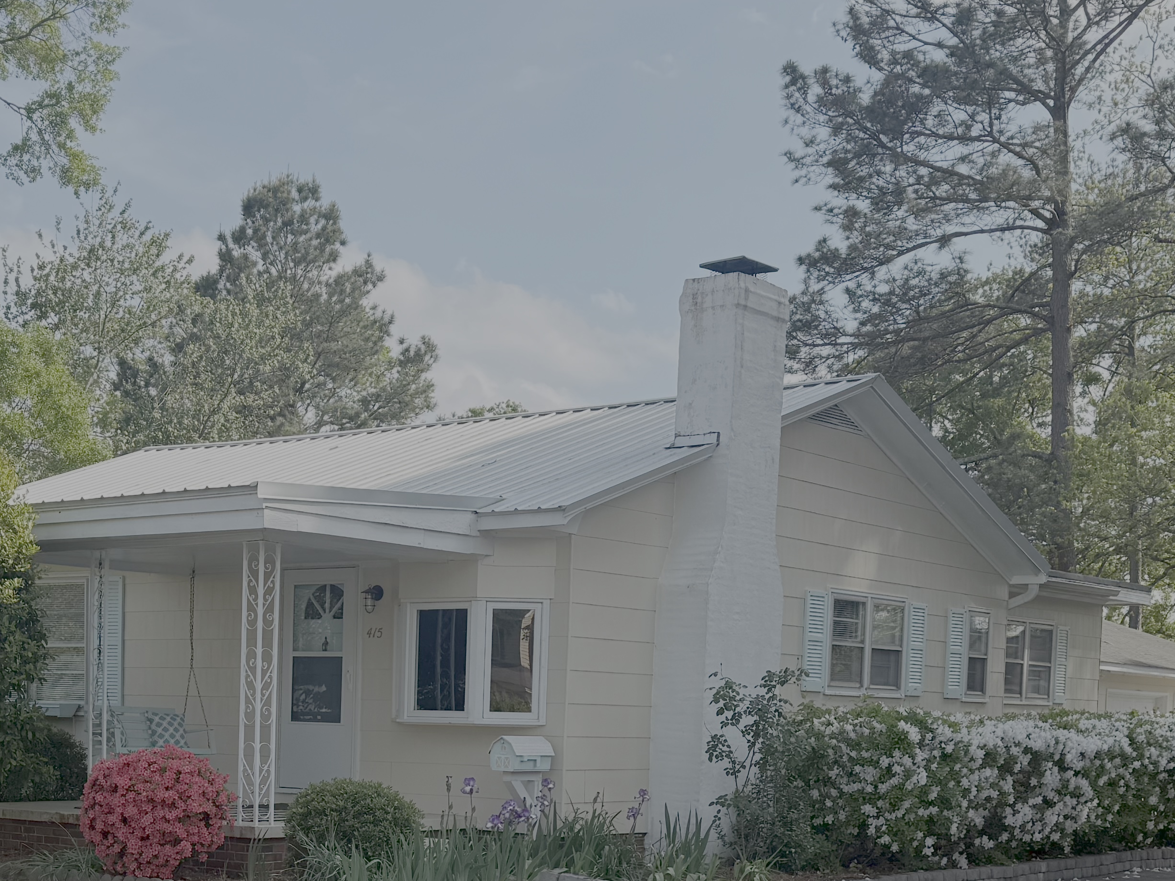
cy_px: 815
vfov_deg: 25.2
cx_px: 349
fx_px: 1901
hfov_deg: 33.9
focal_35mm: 56
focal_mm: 6.76
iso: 80
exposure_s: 1/2525
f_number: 1.78
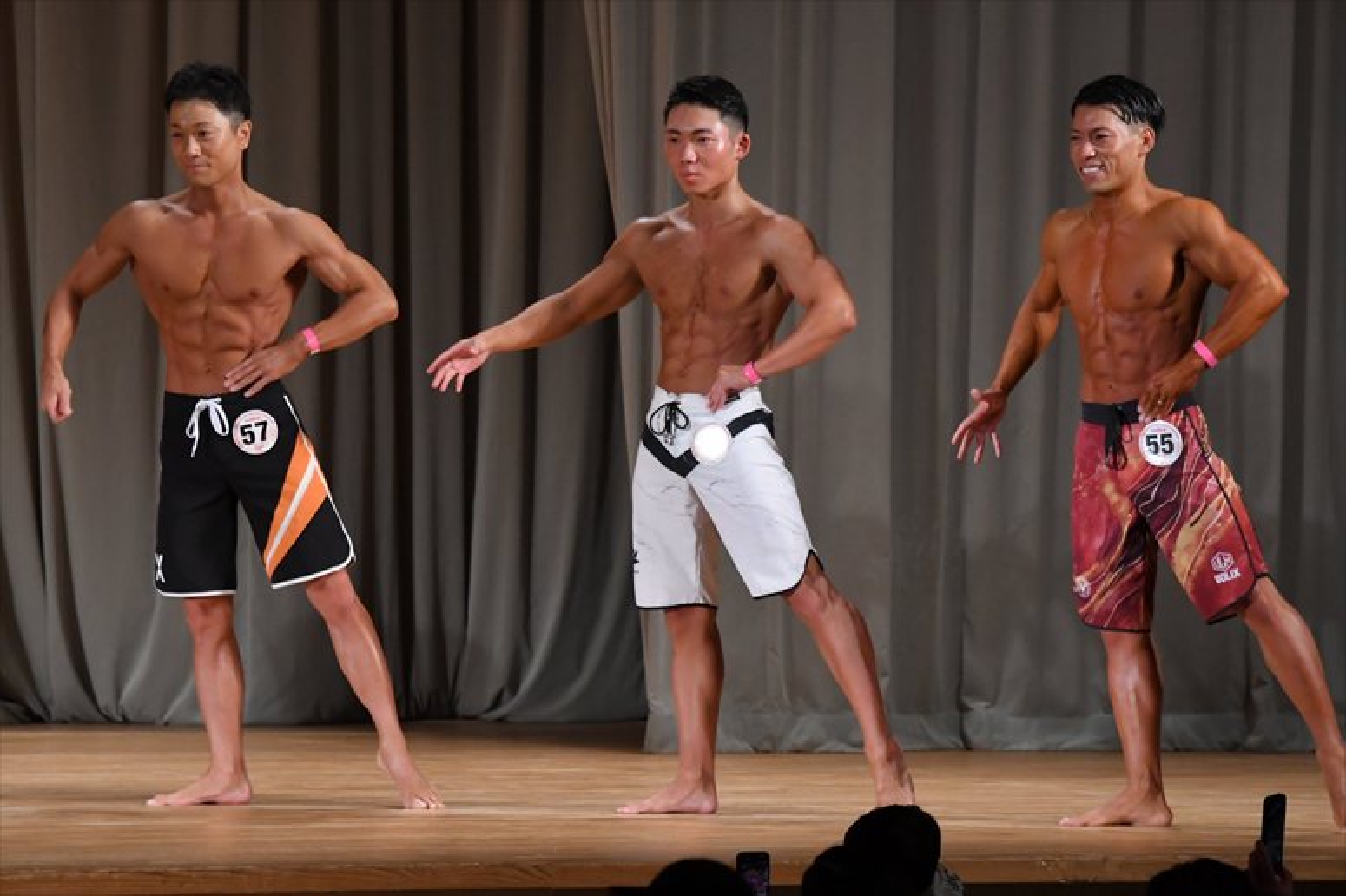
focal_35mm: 255
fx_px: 9530
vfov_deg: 5.4
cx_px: 673
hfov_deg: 8.1
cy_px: 448
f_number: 5.6
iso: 3200
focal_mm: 170
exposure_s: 1/400
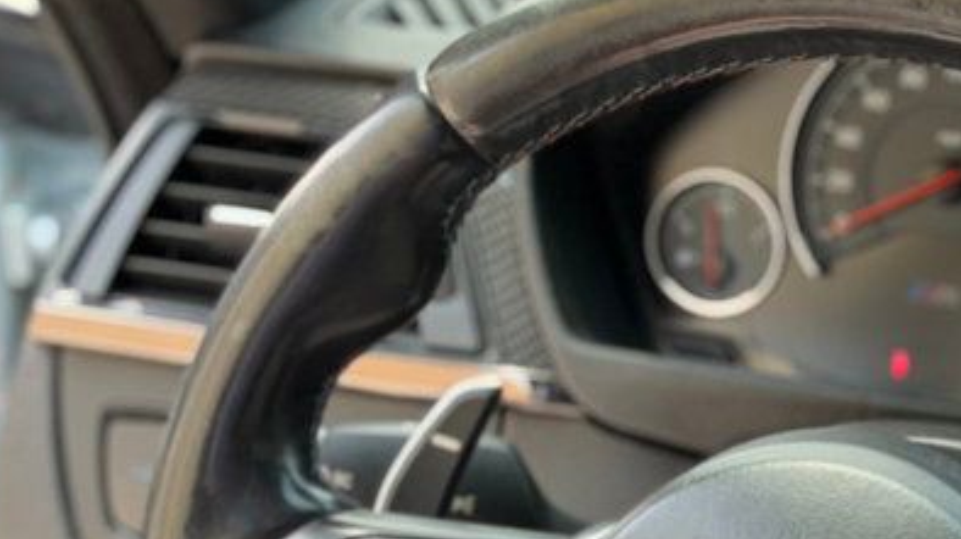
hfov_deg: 15.6
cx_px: 907
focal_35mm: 136
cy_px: 561
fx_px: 3463
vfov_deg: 8.8
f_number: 1.78
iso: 160
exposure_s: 1/216
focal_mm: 6.76
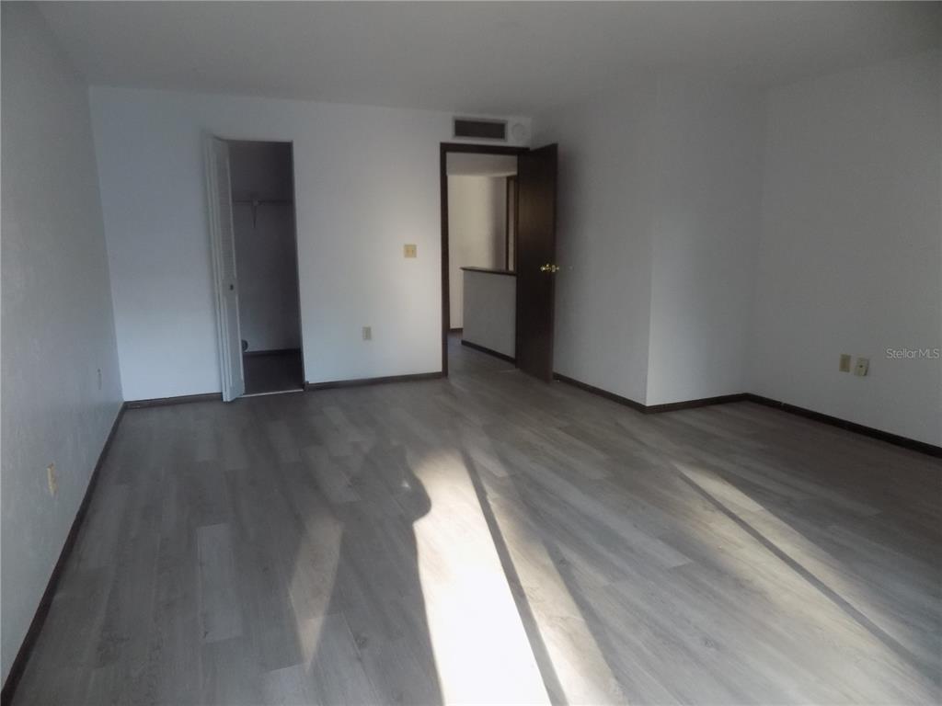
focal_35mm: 23
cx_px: 471
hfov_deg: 73.9
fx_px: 626
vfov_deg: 58.9
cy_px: 353
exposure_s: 1/30
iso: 180
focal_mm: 4
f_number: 3.1
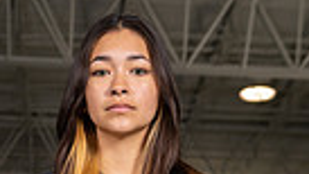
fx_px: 1270
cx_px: 81
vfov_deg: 7.1
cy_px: 504
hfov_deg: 13.8
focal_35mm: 155
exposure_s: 1/200
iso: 200
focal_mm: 45
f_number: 5.6
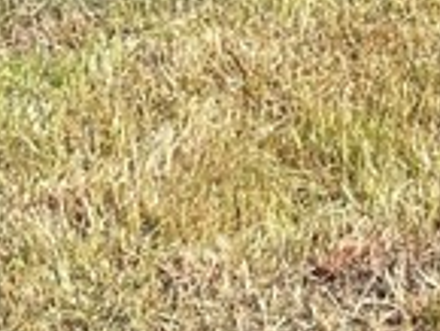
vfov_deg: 7.3
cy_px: -641
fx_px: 2328
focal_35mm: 183
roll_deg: +0.7
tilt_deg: -3.3
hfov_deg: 10.0
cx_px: 898
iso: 32
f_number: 1.6
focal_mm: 5.1
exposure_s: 1/1852
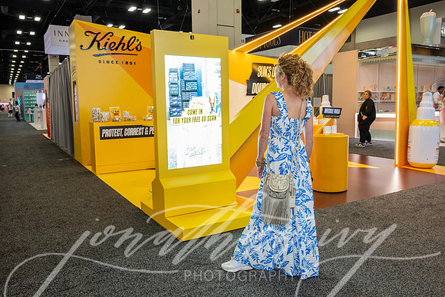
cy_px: 148
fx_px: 334
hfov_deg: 67.4
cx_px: 222
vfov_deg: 48.0
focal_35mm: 27
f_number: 5.6
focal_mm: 27
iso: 1250
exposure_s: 1/50
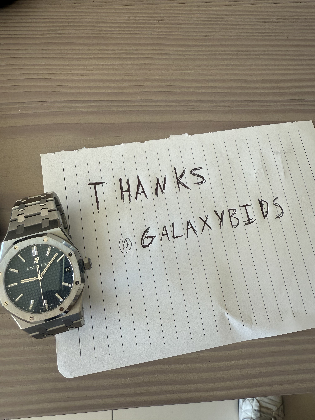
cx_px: 158
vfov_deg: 71.6
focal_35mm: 24
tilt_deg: -73.0
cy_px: 210
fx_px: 291
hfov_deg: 56.8
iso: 125
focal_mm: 2.22
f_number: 2.2
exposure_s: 1/99
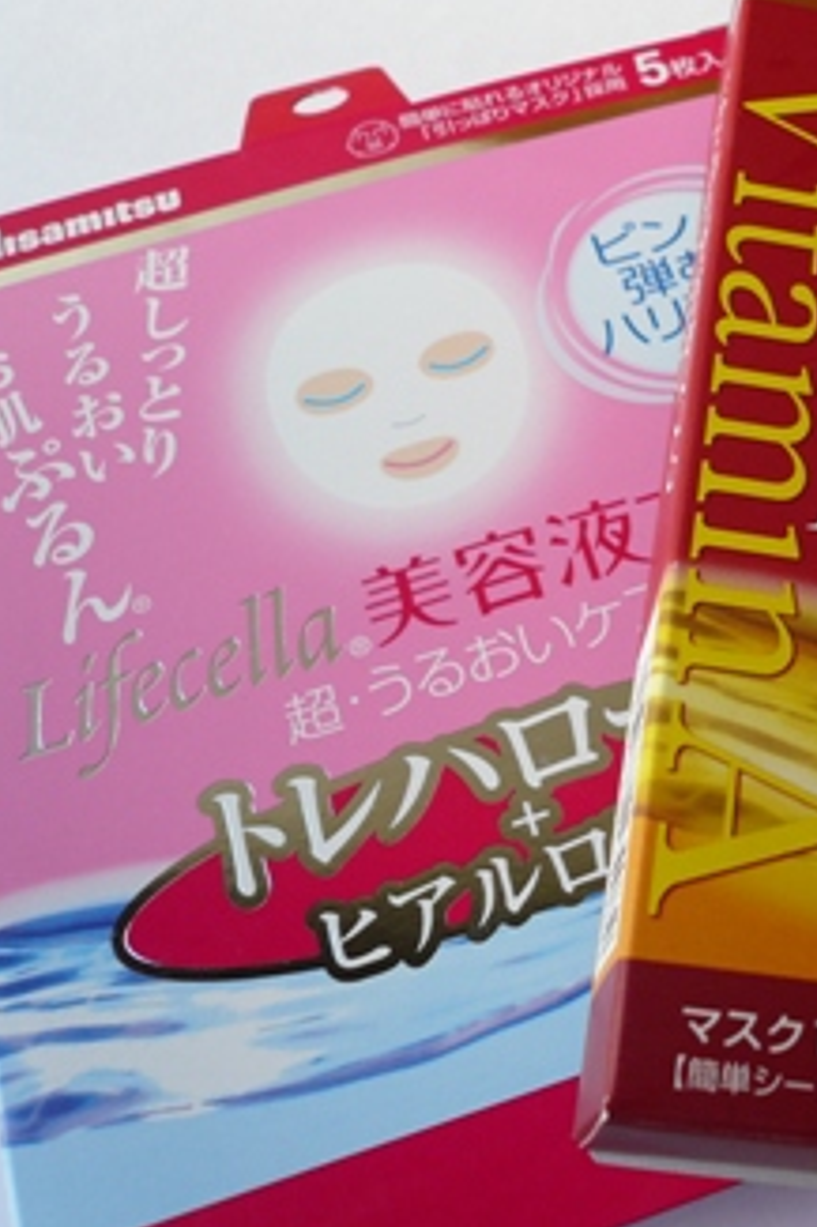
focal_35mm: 40
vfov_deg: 48.5
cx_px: 757
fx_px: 1363
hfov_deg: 31.6
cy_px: 606
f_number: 2.8
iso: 100
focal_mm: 4.6
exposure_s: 1/50
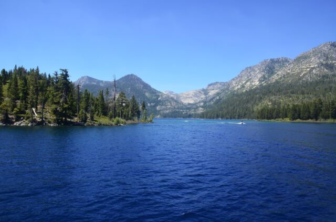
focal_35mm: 27
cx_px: 168
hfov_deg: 67.5
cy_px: 111
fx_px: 251
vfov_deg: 47.7
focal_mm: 18
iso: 200
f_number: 16
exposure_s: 1/100
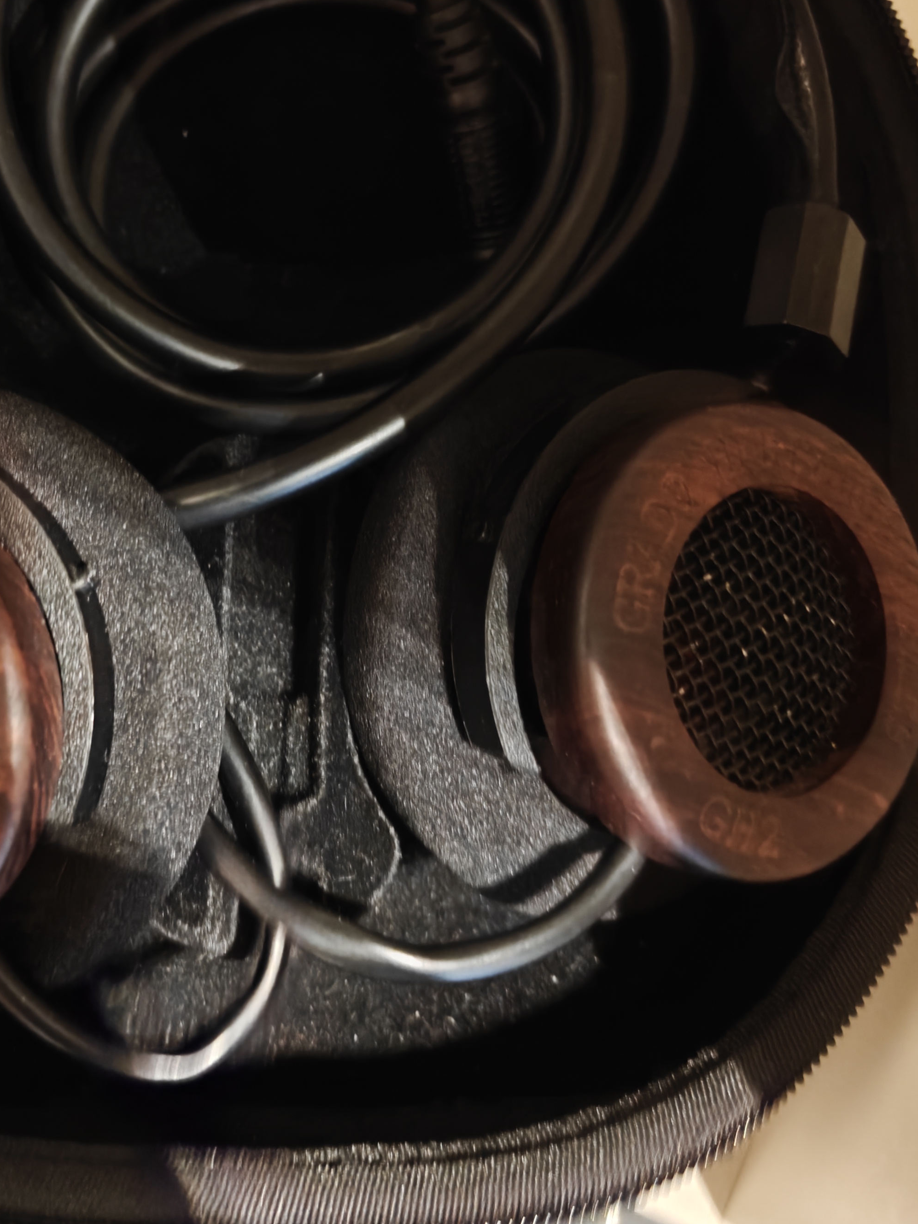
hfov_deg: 37.6
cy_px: 447
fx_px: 1308
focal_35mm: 37
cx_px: 218
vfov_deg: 49.6
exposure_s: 1/20
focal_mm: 5.59
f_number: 1.8
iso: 6400
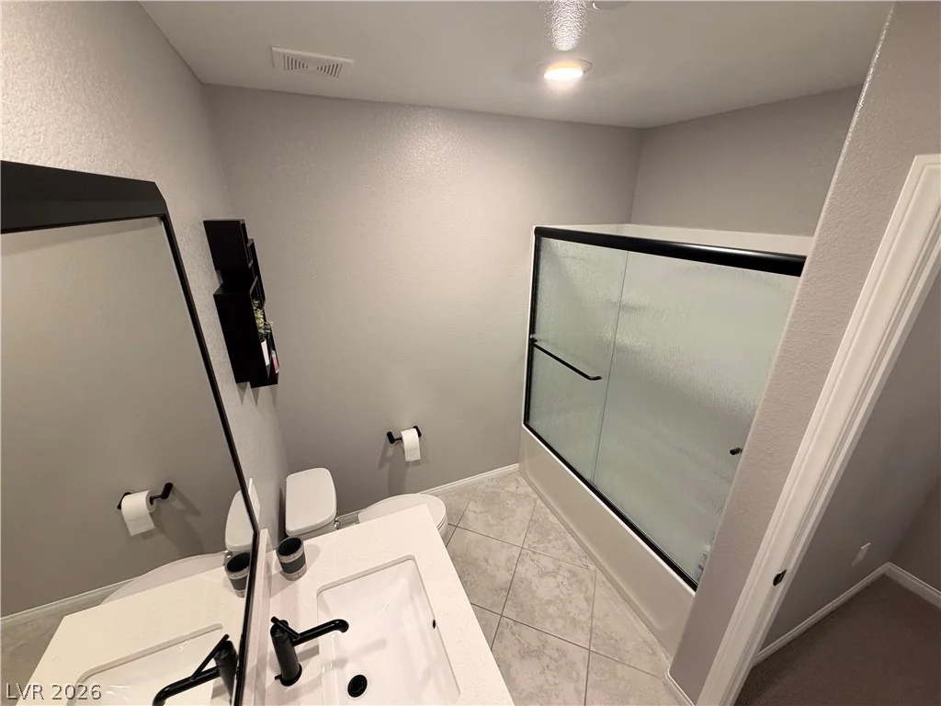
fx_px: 381
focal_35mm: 14
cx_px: 470
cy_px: 353
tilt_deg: -21.6
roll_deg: -0.3
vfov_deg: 85.7
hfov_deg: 102.1
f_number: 2.2
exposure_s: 1/60
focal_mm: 2.22
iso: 160
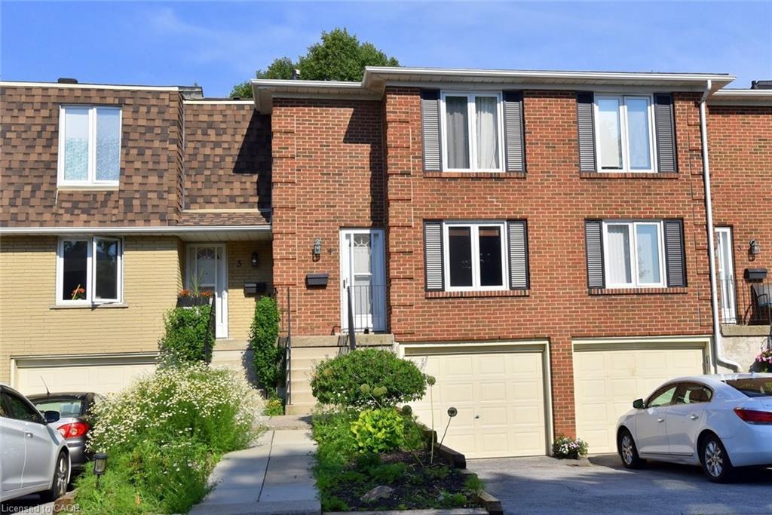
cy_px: 258
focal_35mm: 35
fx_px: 751
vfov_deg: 37.9
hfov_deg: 54.4
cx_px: 386
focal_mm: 35
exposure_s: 1/800
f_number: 14
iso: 500
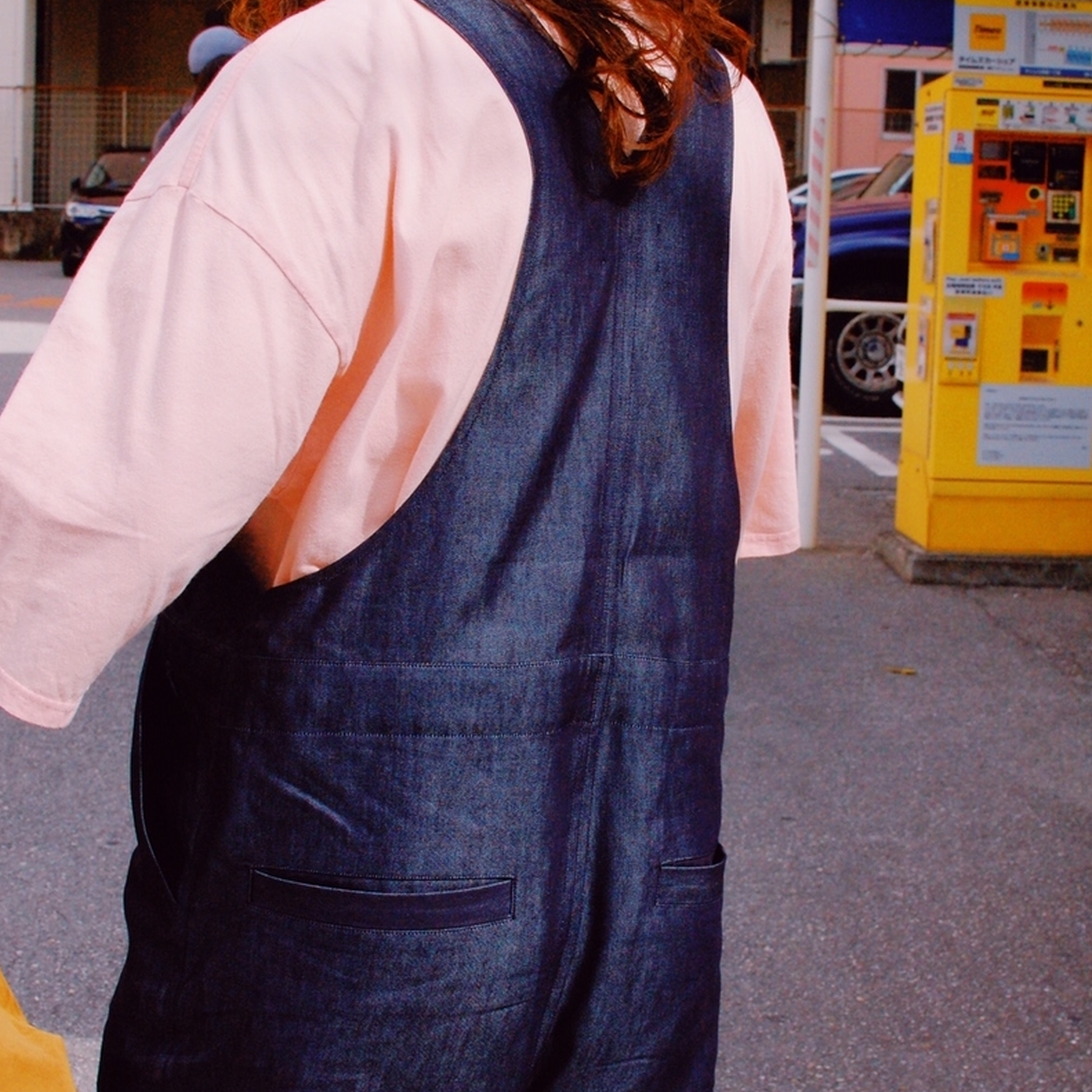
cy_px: 547
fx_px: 2414
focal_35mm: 68
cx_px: 547
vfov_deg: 25.5
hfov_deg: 25.5
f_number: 13
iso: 800
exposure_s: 1/640
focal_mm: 35
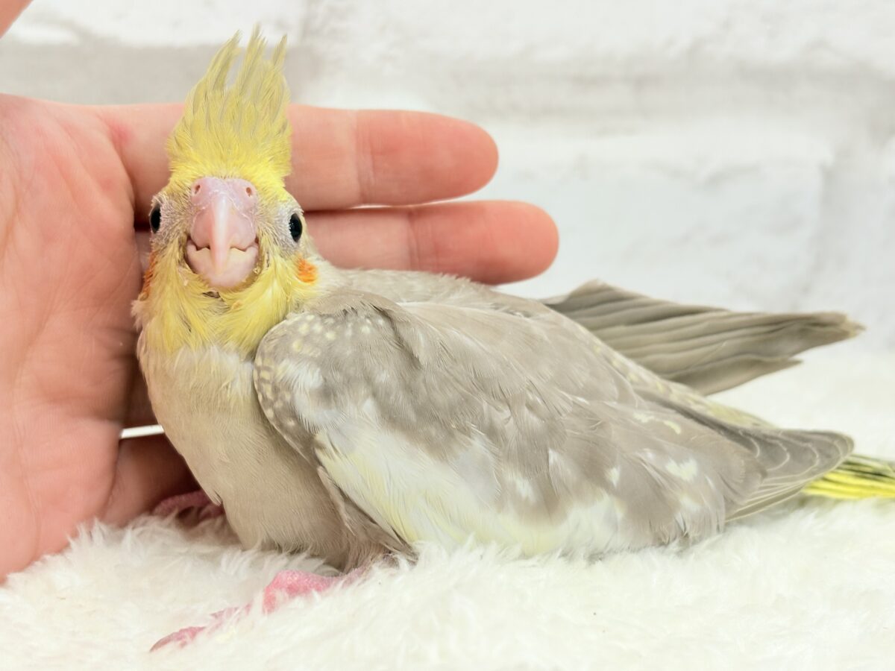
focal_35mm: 52
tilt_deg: -10.1
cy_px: 336
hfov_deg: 36.8
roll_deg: -0.4
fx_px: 1344
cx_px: 448
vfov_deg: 28.0
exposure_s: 1/50
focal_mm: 5.96
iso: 50
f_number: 1.6
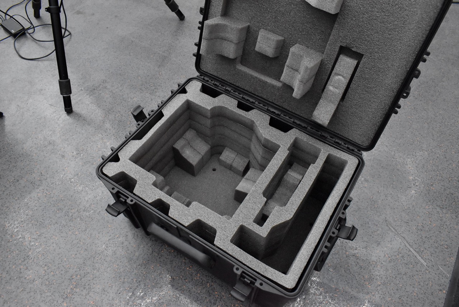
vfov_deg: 48.0
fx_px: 345
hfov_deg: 67.3
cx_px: 230
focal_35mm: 27
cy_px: 154
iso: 2500
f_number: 6.3
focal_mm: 18
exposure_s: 1/125
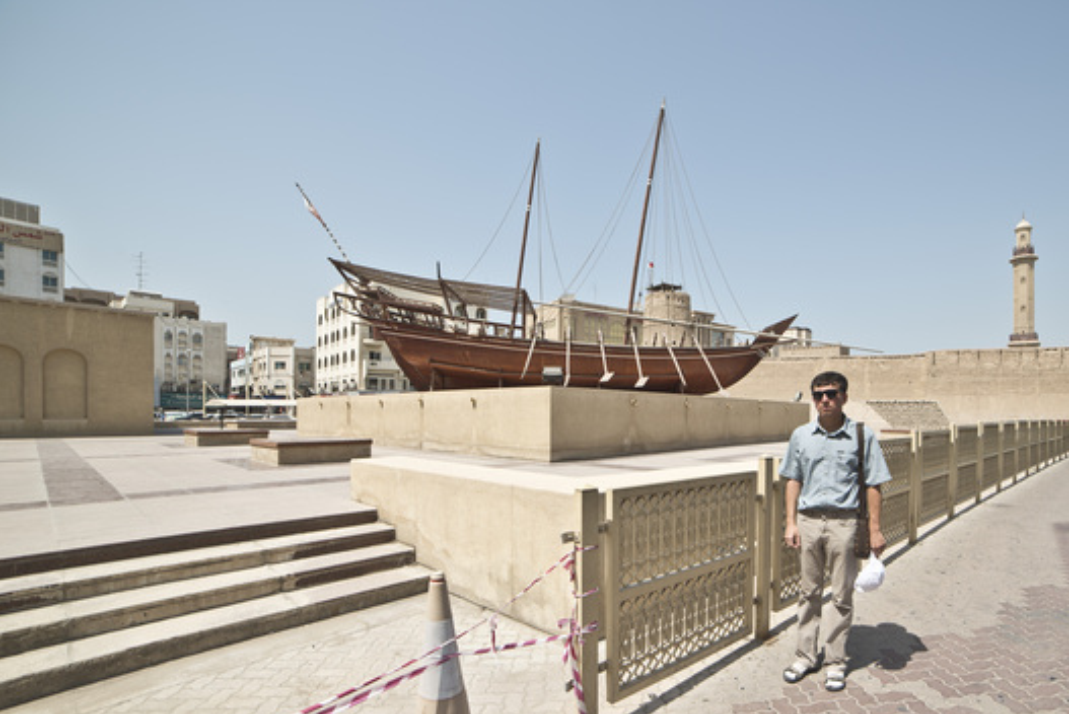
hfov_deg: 92.2
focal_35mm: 17
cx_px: 633
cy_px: 425
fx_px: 505
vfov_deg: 69.9
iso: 80
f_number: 8
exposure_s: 1/250
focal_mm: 14
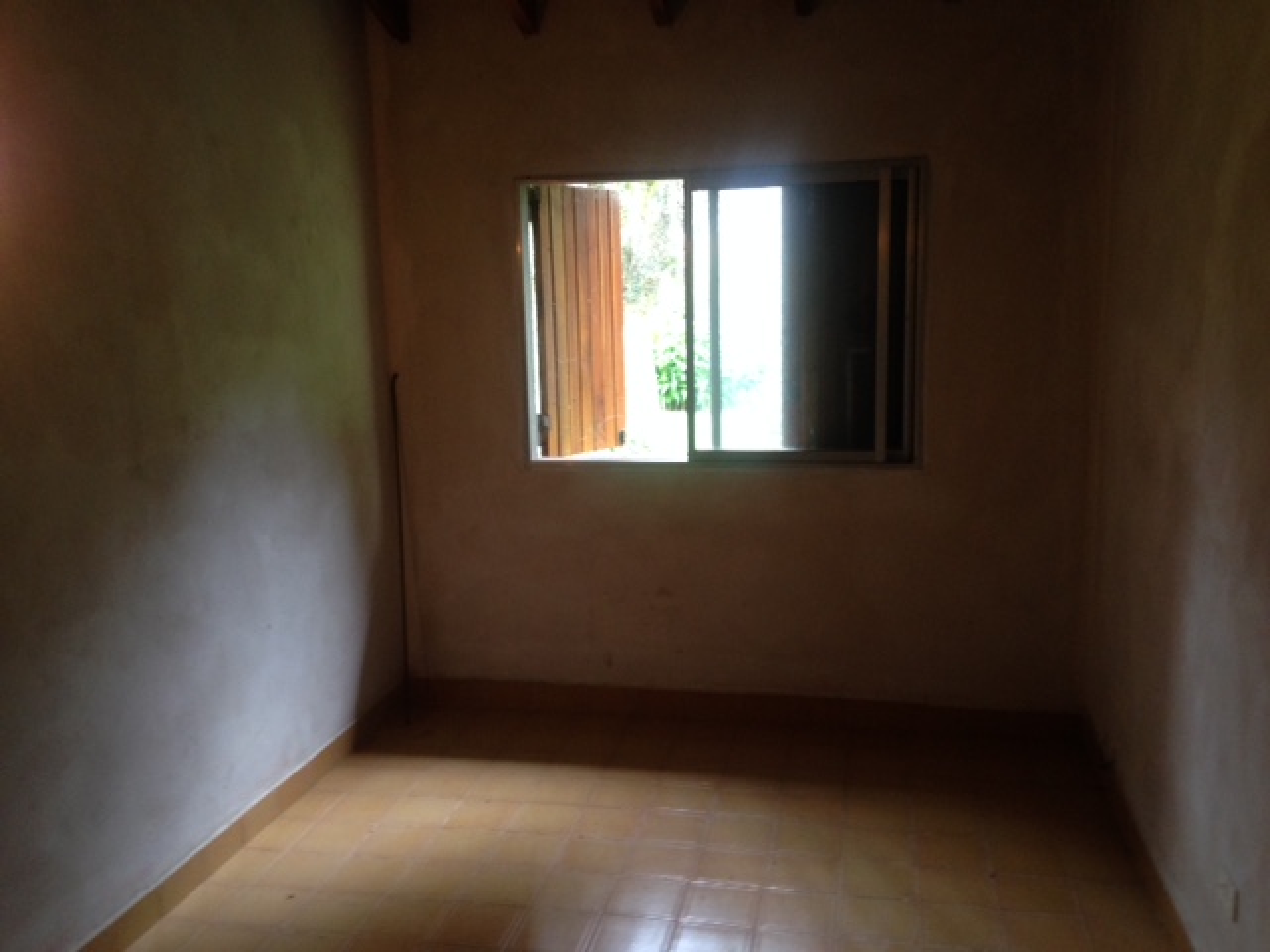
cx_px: 635
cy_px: 476
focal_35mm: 33
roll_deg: +1.8
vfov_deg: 42.9
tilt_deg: -7.5
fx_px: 1211
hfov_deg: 55.4
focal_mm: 4.12
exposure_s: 1/20
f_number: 2.4
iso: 125
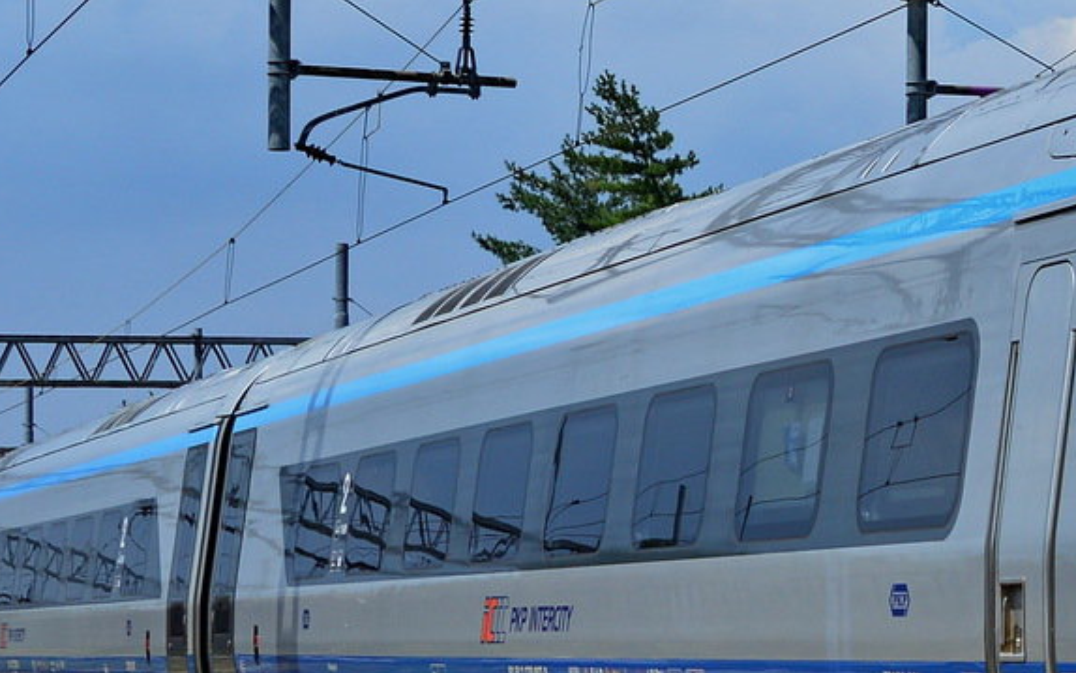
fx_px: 4194
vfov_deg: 9.2
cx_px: 1260
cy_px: 520
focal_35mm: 143
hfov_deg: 14.2
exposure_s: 1/500
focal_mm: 28
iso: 100
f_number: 6.3
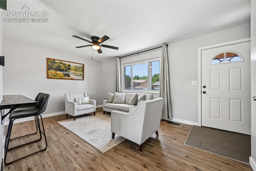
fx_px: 100
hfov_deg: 104.3
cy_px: 86
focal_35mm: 14
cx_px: 128
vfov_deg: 81.2
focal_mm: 14
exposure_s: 1/15
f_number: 10
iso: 320
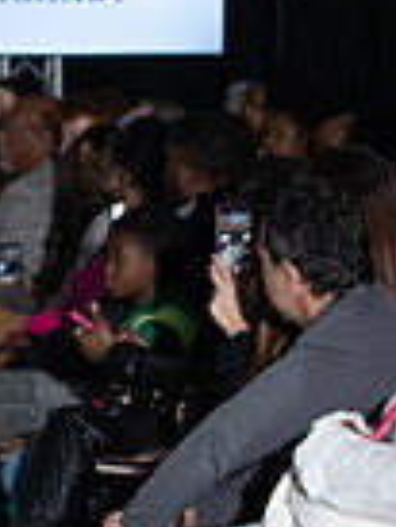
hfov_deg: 5.0
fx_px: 4325
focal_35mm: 284
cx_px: -700
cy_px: 506
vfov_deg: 6.9
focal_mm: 70
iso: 1250
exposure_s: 1/160
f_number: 5.6
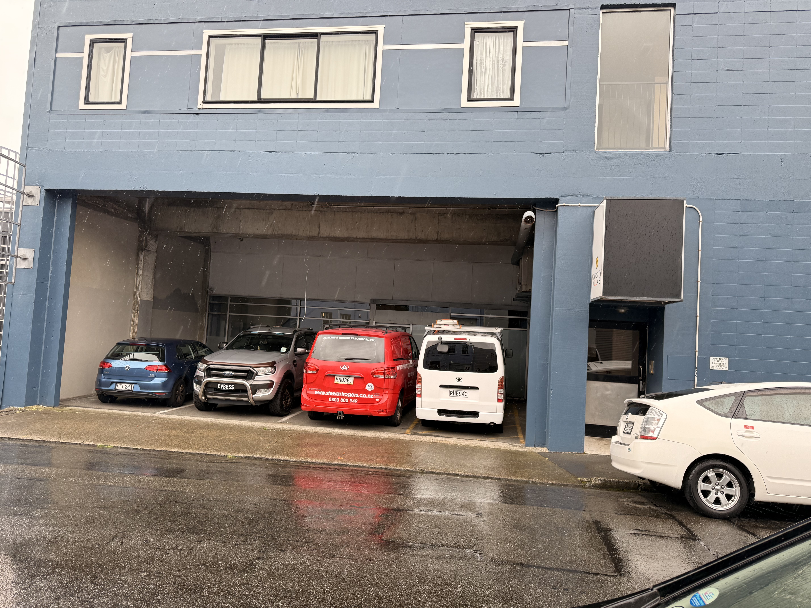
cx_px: 406
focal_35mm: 24
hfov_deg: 71.6
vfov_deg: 56.8
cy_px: 304
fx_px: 562
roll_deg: -3.3
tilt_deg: +3.3
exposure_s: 1/301
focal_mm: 6.76
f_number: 1.78
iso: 100
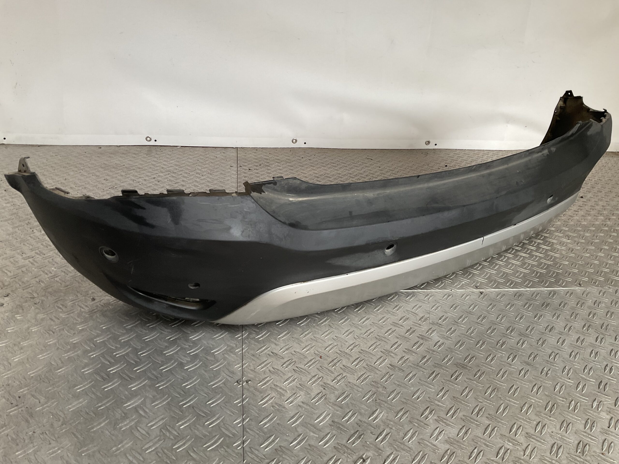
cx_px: 310
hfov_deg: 61.7
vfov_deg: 48.2
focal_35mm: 29
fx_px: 519
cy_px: 232
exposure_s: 1/60
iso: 40
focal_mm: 3
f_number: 1.8
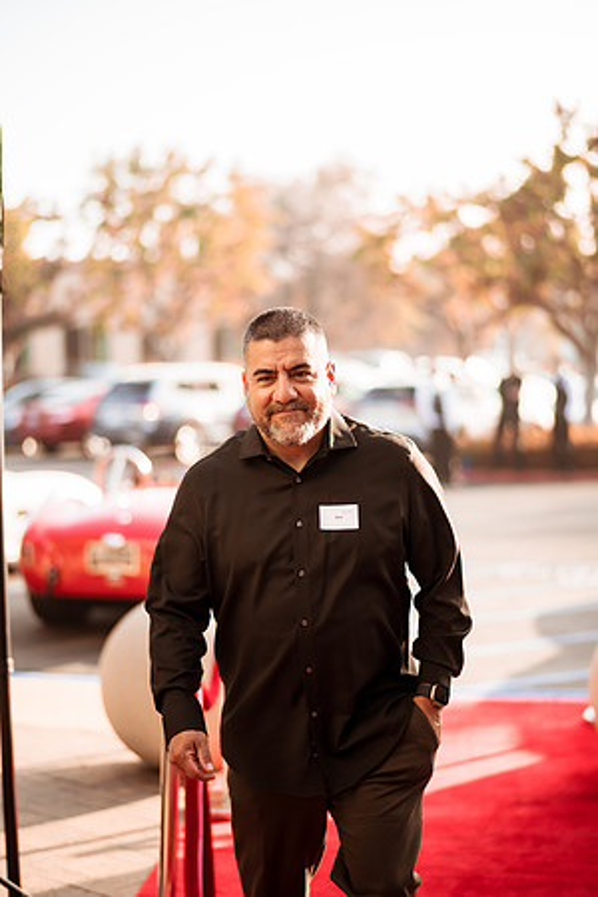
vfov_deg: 34.5
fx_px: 1445
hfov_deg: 23.4
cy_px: 448
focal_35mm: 58
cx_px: 299
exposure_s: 1/1250
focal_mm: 58
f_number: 1.4
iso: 100
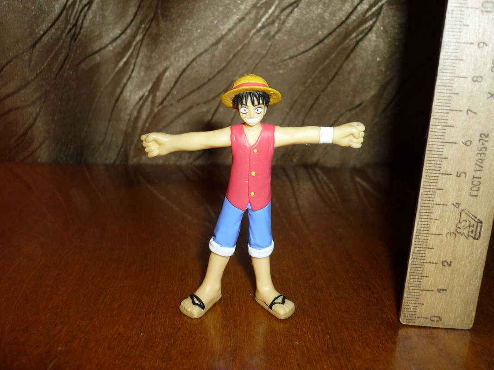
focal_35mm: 33
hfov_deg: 55.4
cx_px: 247
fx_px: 471
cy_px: 185
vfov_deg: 42.9
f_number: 2.8
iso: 100
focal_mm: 5.5
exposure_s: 1/30
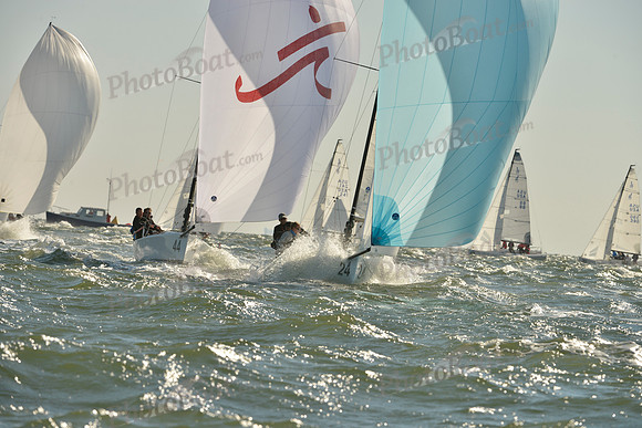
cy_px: 214
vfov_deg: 5.1
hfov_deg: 7.6
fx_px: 4816
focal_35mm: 270
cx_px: 321
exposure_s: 1/1000
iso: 280
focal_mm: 270
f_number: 10
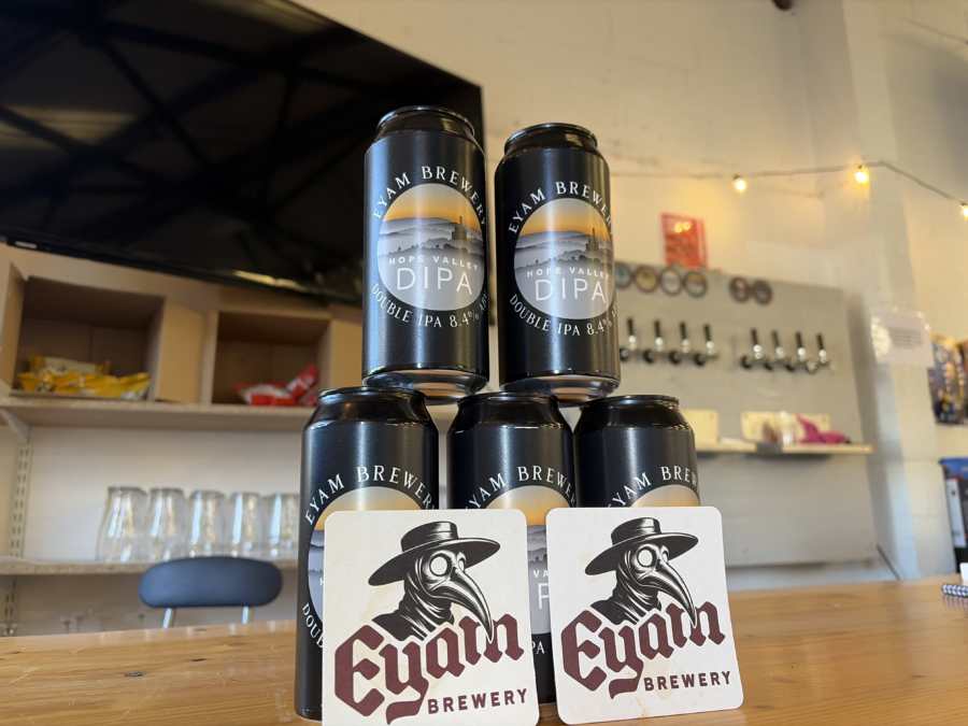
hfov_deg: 67.3
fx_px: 727
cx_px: 484
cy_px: 363
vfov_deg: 53.1
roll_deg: +1.3
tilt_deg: +11.9
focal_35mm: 26
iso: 100
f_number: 1.6
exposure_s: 1/50
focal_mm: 5.96
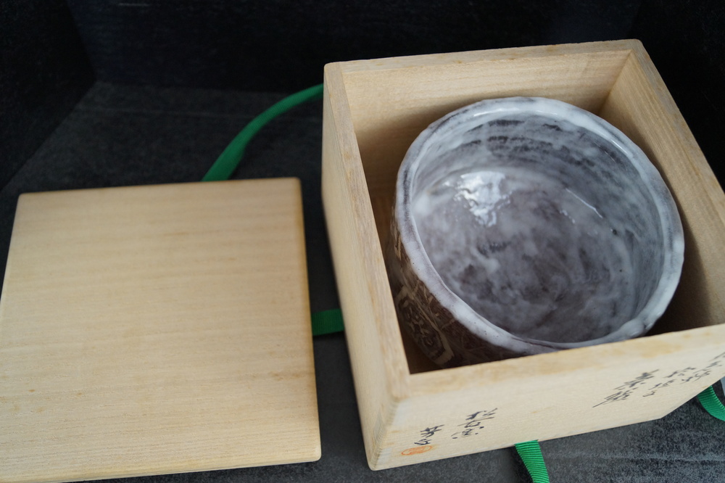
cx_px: 362
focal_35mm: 33
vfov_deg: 39.9
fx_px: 664
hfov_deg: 57.2
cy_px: 242
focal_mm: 22
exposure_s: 1/160
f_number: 4
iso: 800
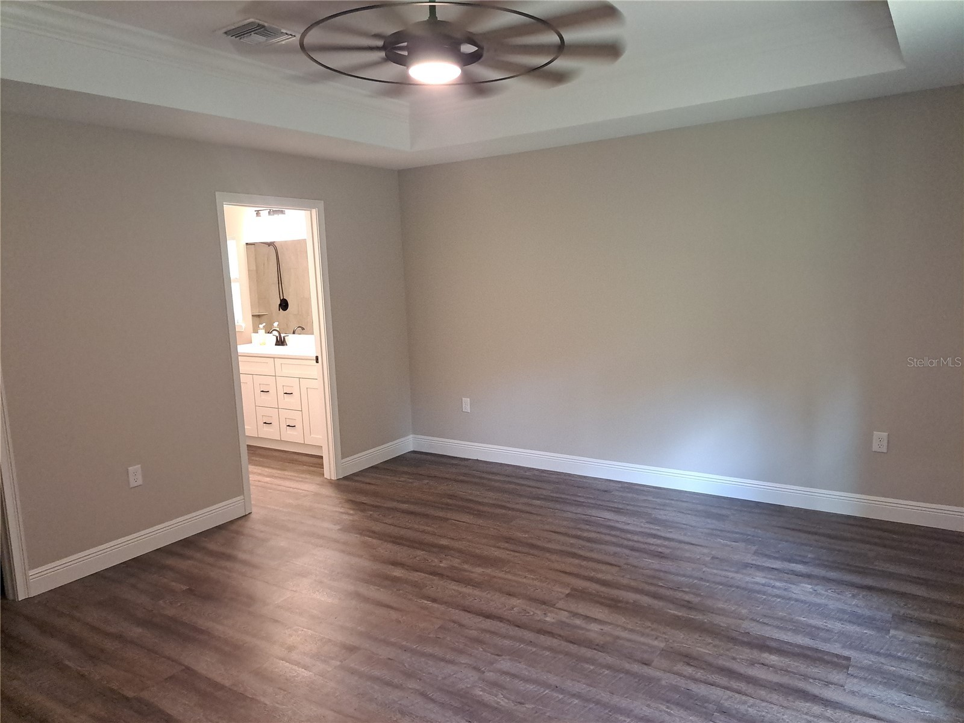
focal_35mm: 24
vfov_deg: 56.8
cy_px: 362
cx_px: 482
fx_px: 668
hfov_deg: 71.6
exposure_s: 1/60
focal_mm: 5.23
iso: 400
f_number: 1.8
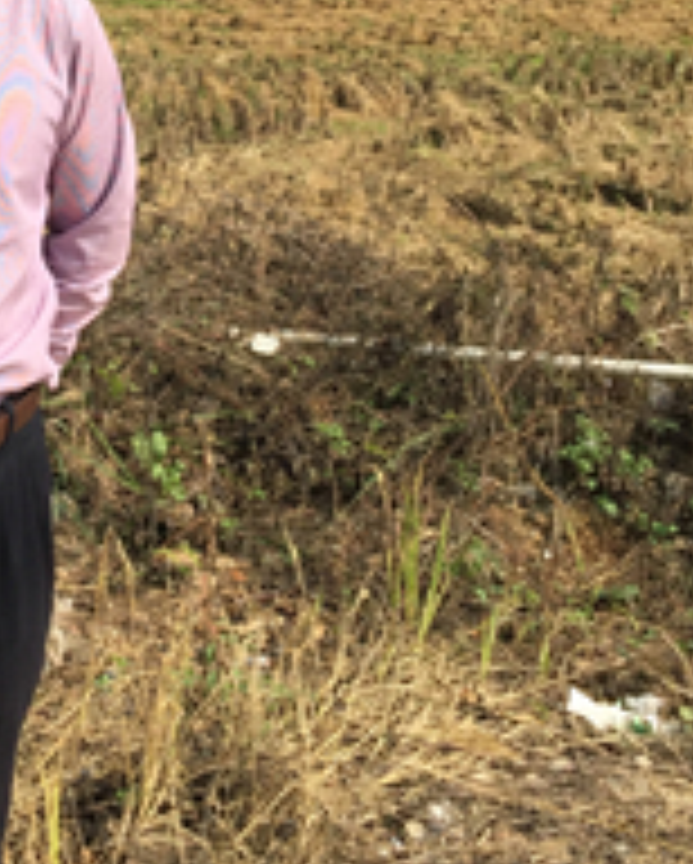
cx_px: 104
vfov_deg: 23.1
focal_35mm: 81
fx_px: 2073
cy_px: 140
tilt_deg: -10.5
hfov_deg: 18.7
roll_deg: +0.0
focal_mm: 4.15
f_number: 2.2
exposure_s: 1/1980
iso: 32
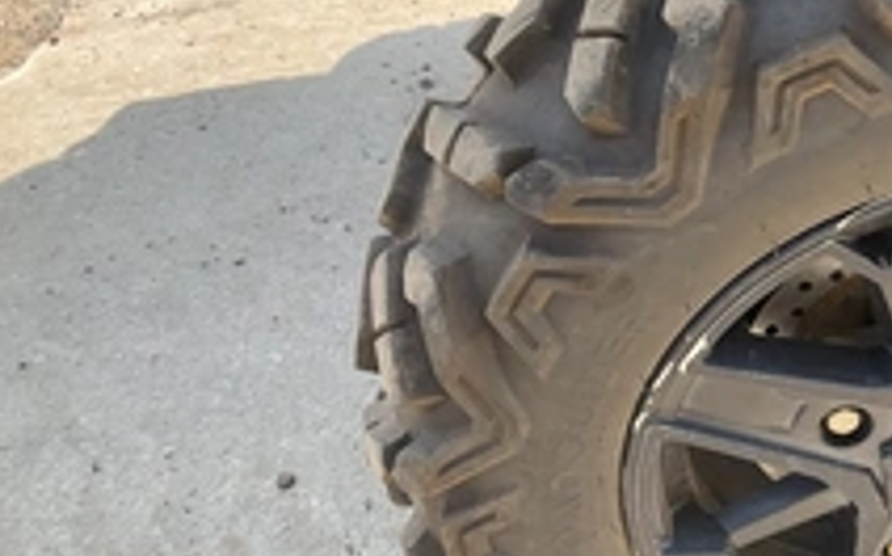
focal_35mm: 58
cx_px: 719
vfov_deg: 22.2
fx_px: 1408
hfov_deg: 34.0
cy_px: 190
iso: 25
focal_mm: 3
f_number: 1.8
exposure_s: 1/495
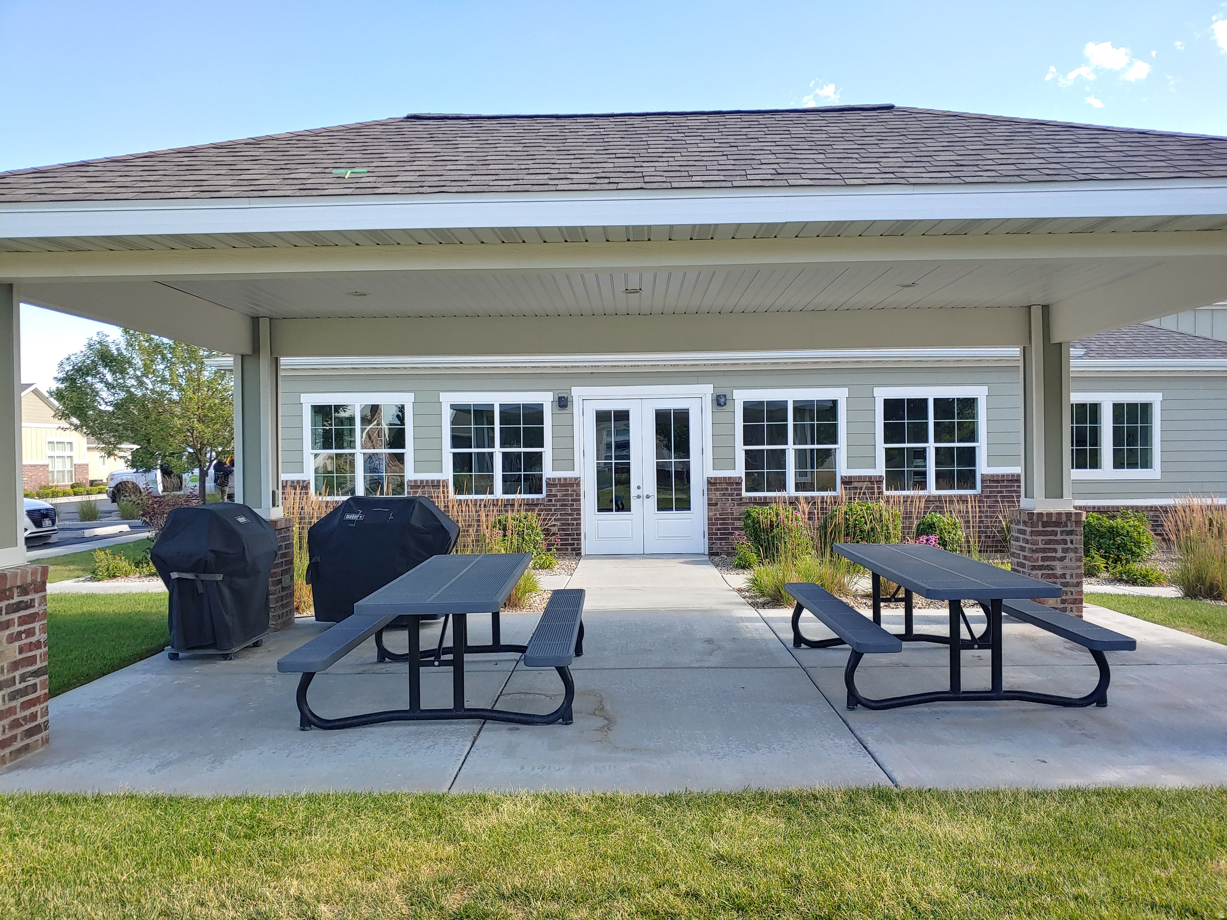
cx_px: 614
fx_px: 886
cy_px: 460
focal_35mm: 25
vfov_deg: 54.9
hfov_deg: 69.4
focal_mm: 4.23
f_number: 1.5
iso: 100
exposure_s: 1/1429
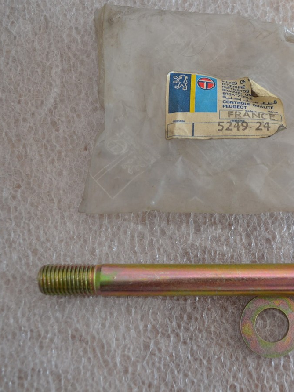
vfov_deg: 39.7
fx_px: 544
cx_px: 232
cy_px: 197
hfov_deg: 29.6
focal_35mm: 48
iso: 400
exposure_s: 1/80
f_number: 4.5
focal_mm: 22
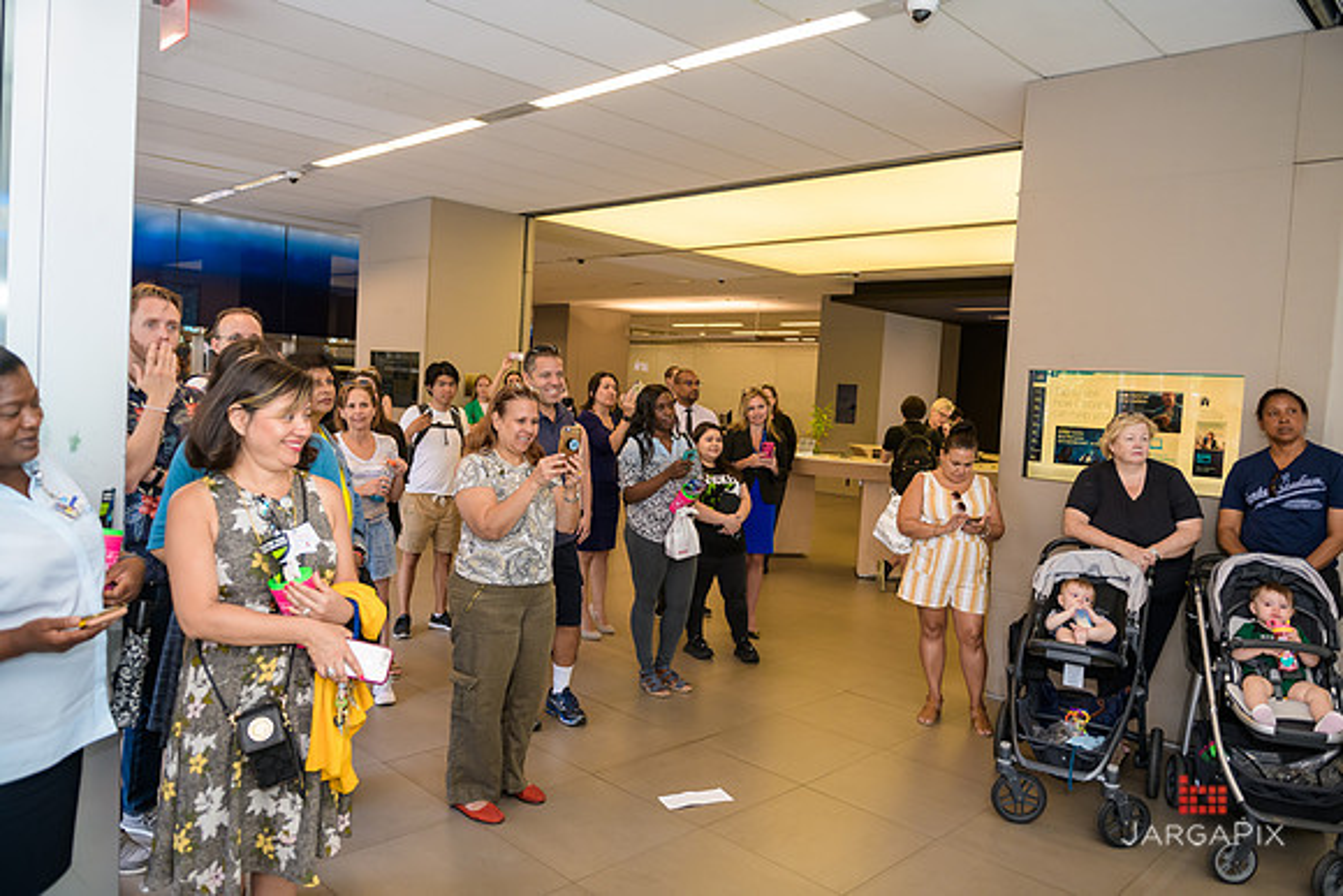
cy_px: 448
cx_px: 672
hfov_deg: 69.4
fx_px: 970
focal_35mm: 26
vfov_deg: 49.6
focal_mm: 26
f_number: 3.2
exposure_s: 1/125
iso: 400
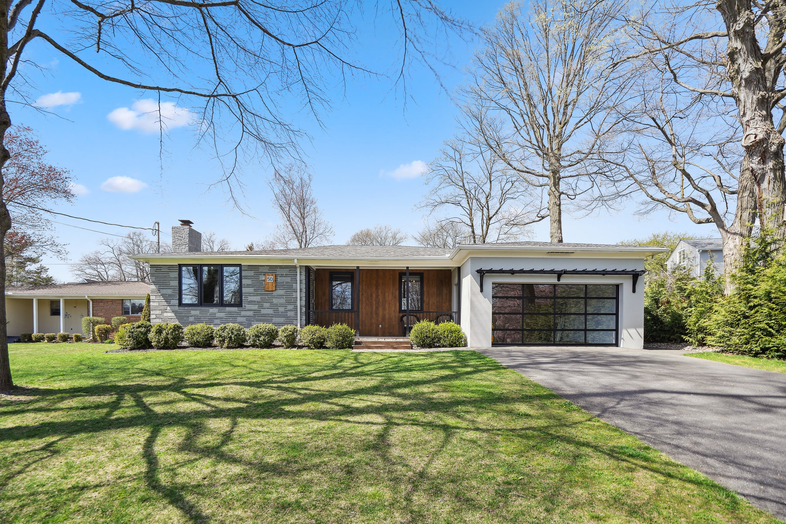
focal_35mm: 16
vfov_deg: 73.7
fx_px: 349
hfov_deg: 96.7
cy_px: 262
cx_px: 393
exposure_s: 1/800
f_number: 4
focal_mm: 16
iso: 125
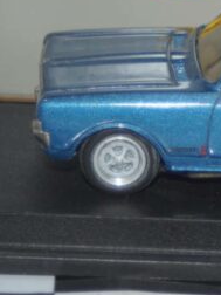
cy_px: 145
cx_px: 332
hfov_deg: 5.4
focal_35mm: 275
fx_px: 2341
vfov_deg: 7.2
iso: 200
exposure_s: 1/60
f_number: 5.6
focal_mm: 80
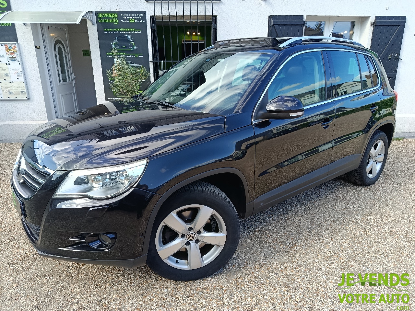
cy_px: 156
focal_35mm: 24
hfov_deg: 71.6
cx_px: 208
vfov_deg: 56.8
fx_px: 288
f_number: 1.7
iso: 53
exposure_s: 1/100
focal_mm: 5.24
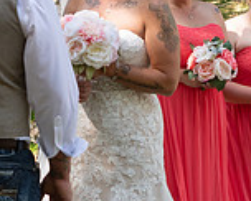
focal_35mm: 227
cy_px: 49
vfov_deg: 6.8
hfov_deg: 8.5
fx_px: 1688
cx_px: 34
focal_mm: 34
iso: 400
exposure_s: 1/800
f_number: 4
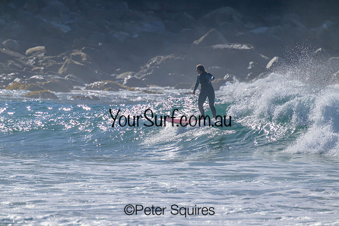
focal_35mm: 800
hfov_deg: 2.6
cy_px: 113
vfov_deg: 1.7
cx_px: 170
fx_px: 7535
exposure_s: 1/2000
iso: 450
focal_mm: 800
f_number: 11
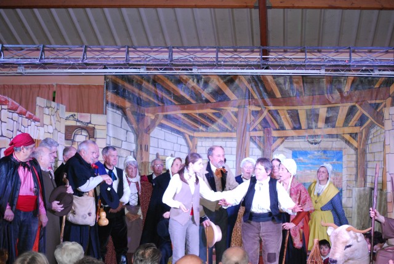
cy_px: 132
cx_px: 197
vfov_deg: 16.6
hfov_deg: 24.6
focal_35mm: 82
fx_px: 904
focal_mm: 55
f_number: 4
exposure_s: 1/60
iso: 1000
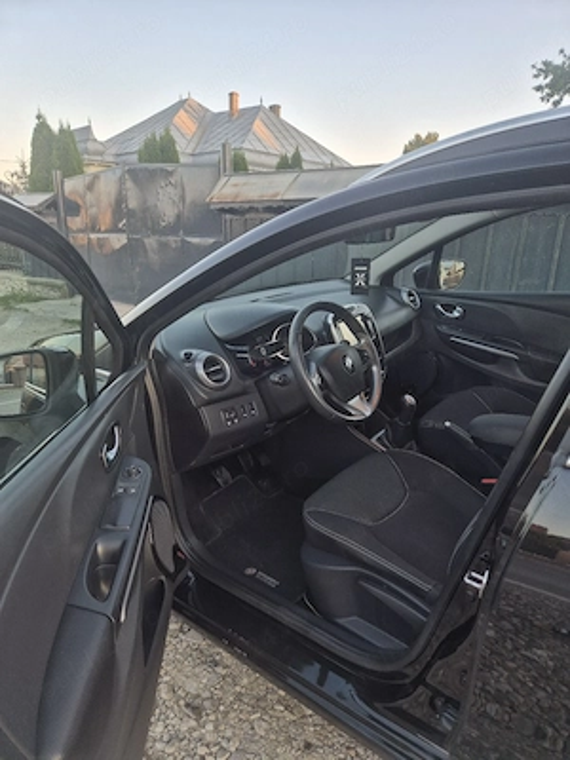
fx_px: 505
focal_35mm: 23
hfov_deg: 58.9
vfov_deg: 73.9
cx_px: 285
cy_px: 380
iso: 50
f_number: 1.8
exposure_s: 1/182
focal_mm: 5.4
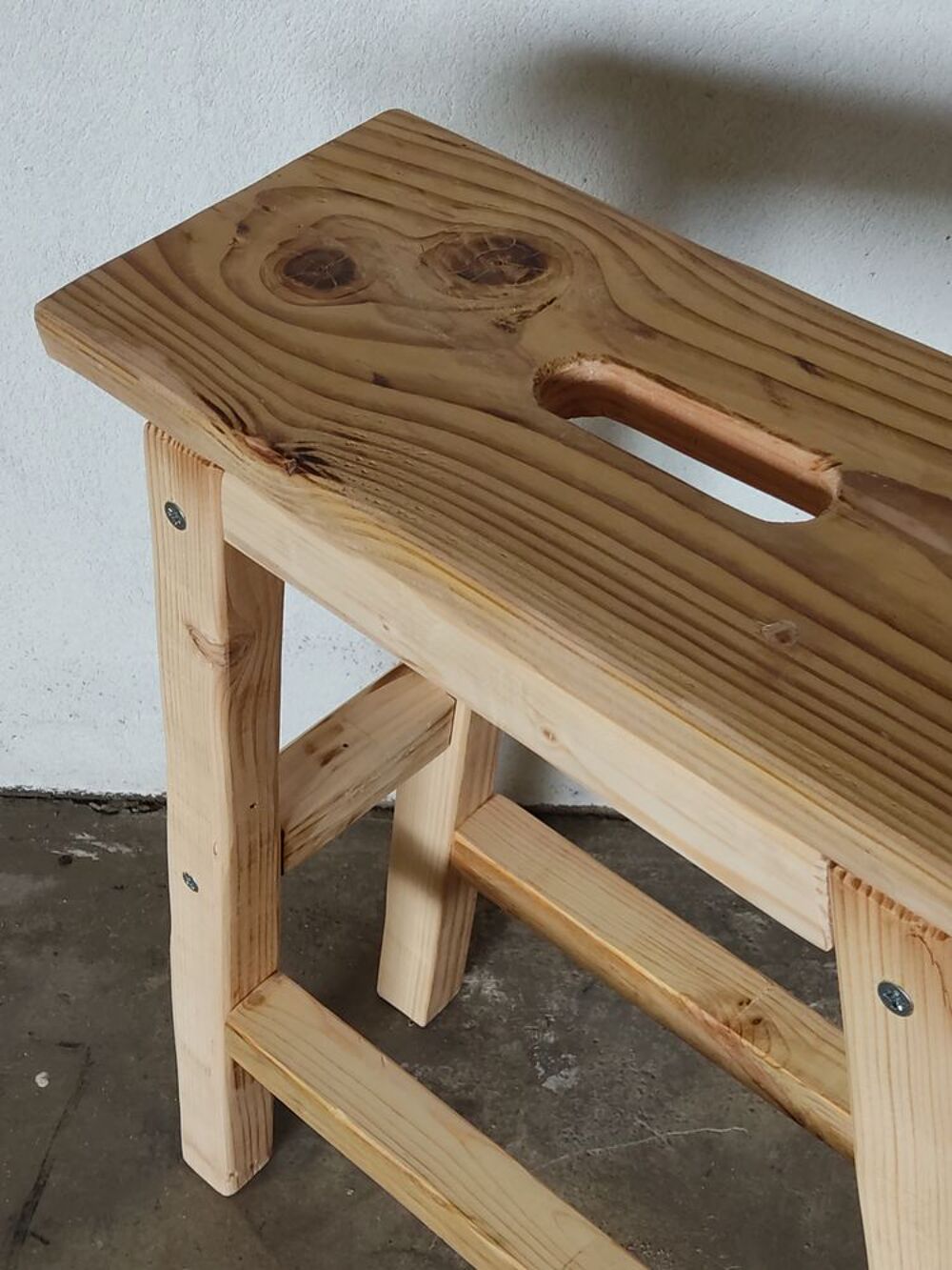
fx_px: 953
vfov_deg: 67.3
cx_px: 476
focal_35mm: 26
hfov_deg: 53.1
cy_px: 635
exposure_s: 1/30
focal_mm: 4.74
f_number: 1.79
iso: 200
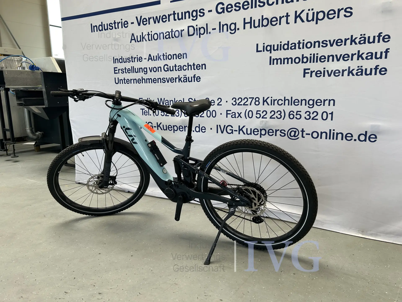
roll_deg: +1.0
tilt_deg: -11.4
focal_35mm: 26
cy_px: 151
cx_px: 201
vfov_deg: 53.1
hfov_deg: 67.3
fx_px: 302
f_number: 1.5
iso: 50
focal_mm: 5.7
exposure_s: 1/121
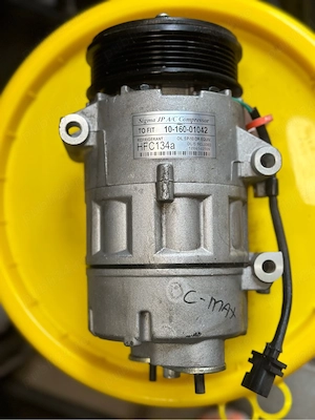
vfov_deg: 39.7
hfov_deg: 30.3
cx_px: 158
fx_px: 582
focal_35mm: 48
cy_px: 210
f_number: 1.78
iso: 125
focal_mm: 6.86
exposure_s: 1/100
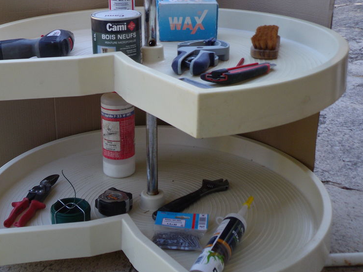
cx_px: 140
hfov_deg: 37.3
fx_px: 535
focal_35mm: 51
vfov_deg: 28.5
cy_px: 105
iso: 100
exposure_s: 1/125
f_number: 3.3
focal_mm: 6.8
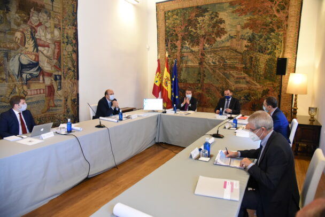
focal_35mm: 24
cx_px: 162
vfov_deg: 53.2
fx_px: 217
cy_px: 108
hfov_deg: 73.7
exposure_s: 1/125
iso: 4000
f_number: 4
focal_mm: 24
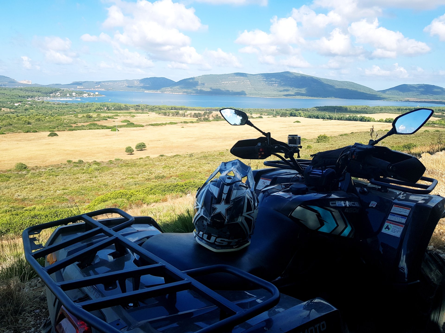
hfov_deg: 67.3
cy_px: 166
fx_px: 334
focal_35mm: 26
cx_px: 222
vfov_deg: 53.1
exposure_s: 1/1628
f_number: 1.7
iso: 40
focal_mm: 4.2
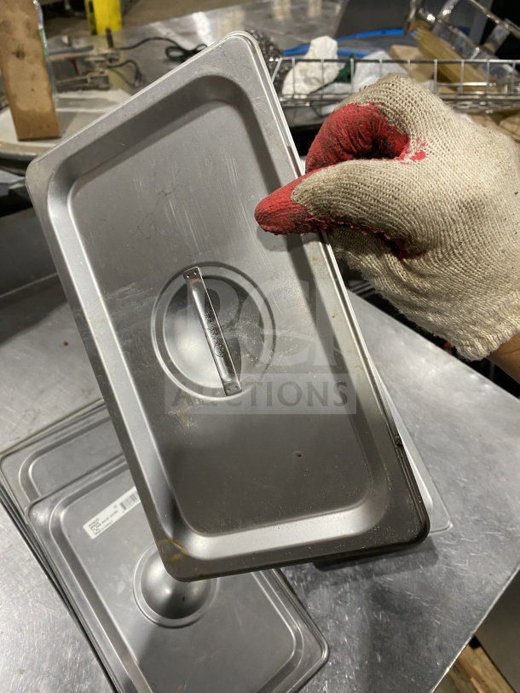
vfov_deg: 67.3
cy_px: 346
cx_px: 260
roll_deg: -6.8
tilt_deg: -42.6
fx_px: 521
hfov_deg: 53.1
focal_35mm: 26
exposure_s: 1/60
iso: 125
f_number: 1.8
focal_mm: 4.25
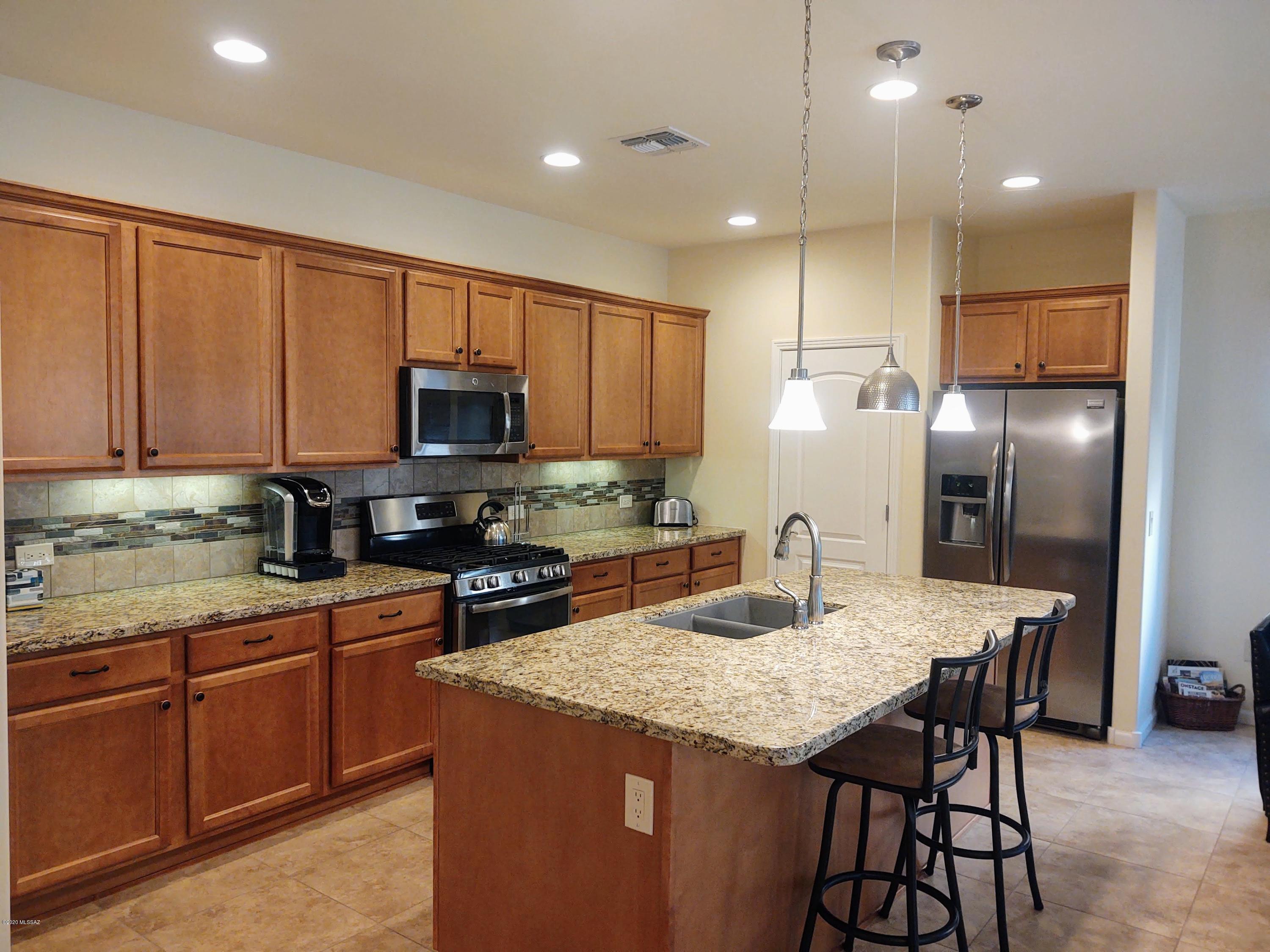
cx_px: 635
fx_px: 991
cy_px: 476
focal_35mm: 27
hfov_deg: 65.3
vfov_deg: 51.4
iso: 241
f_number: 1.7
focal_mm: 4.75
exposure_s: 1/60
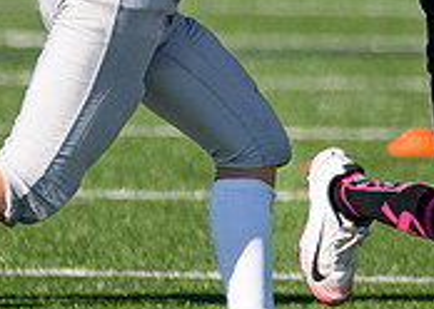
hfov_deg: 1.3
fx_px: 18610
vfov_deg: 1.0
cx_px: 586
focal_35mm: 1511
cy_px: -38
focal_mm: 200
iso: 320
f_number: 2.8
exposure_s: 1/5000
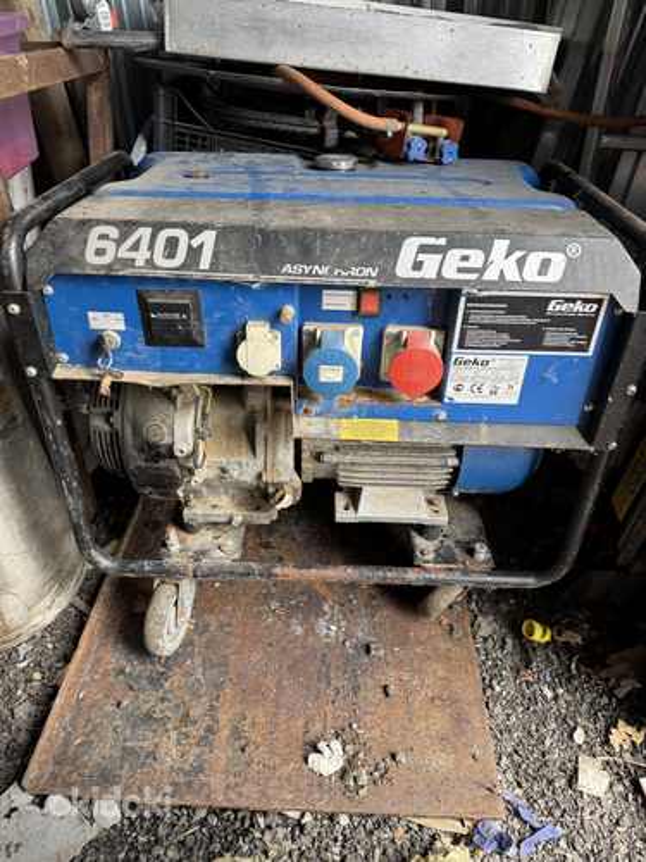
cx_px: 323
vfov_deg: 71.6
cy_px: 431
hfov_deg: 56.8
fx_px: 597
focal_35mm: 24
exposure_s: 1/64
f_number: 1.78
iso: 200
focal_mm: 6.76
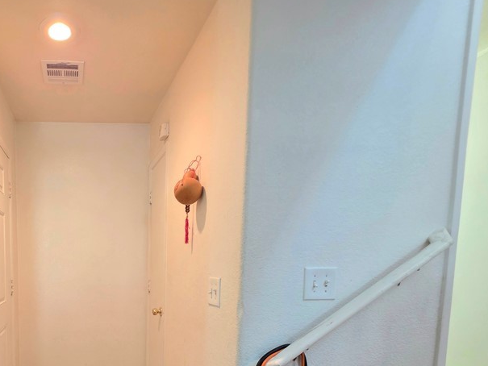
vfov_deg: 56.9
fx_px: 310
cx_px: 94
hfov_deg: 68.6
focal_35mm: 22
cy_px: 289
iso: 400
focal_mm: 2.2
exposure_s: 1/60.2
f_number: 1.9
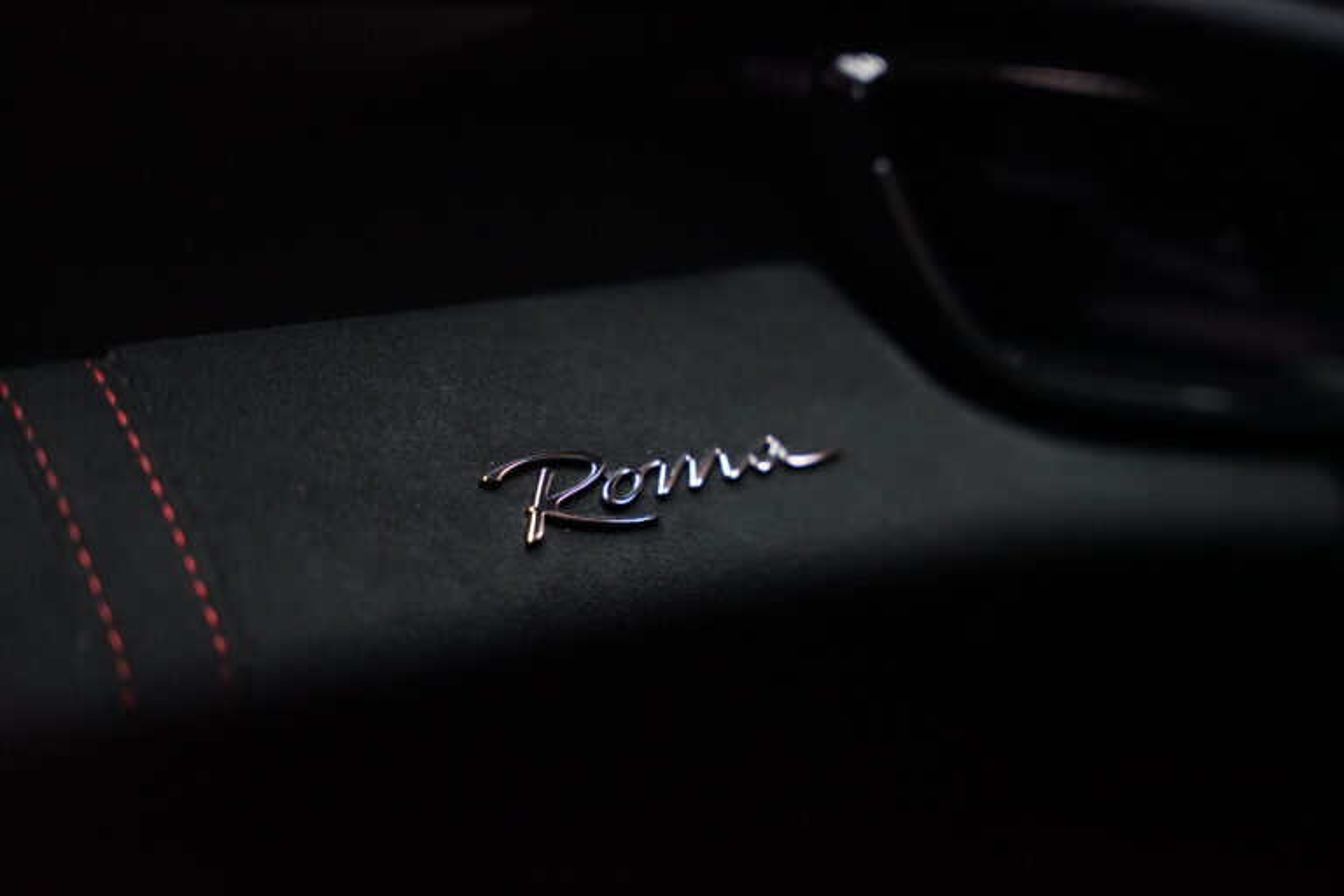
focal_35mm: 70
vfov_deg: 19.5
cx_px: 672
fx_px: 2613
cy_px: 448
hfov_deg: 28.8
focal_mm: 70
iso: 3200
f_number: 2.8
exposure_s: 1/80
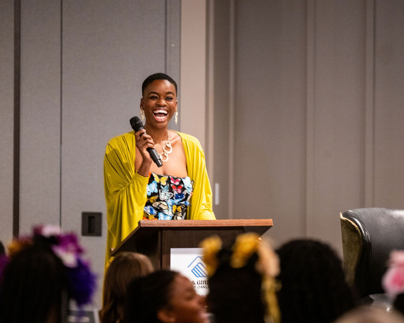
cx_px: 224
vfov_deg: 6.8
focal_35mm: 226
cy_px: 162
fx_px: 2701
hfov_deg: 8.6
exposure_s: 1/100
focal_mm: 200
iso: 2500
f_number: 2.8
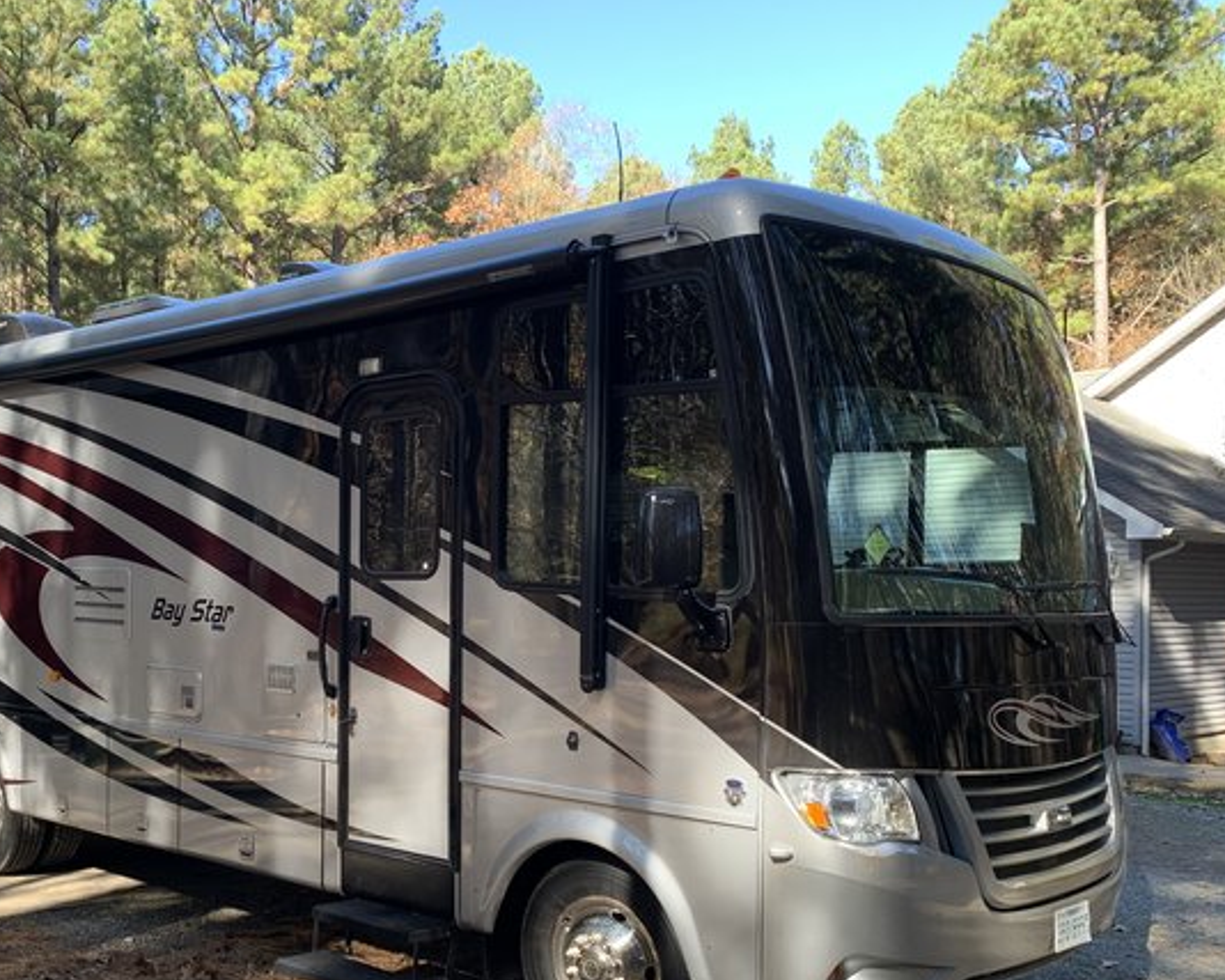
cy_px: 647
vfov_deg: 38.7
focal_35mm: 38
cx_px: 367
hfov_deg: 46.8
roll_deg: +0.2
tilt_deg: -2.5
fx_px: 1377
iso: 25
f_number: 1.8
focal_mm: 4.25
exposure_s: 1/122
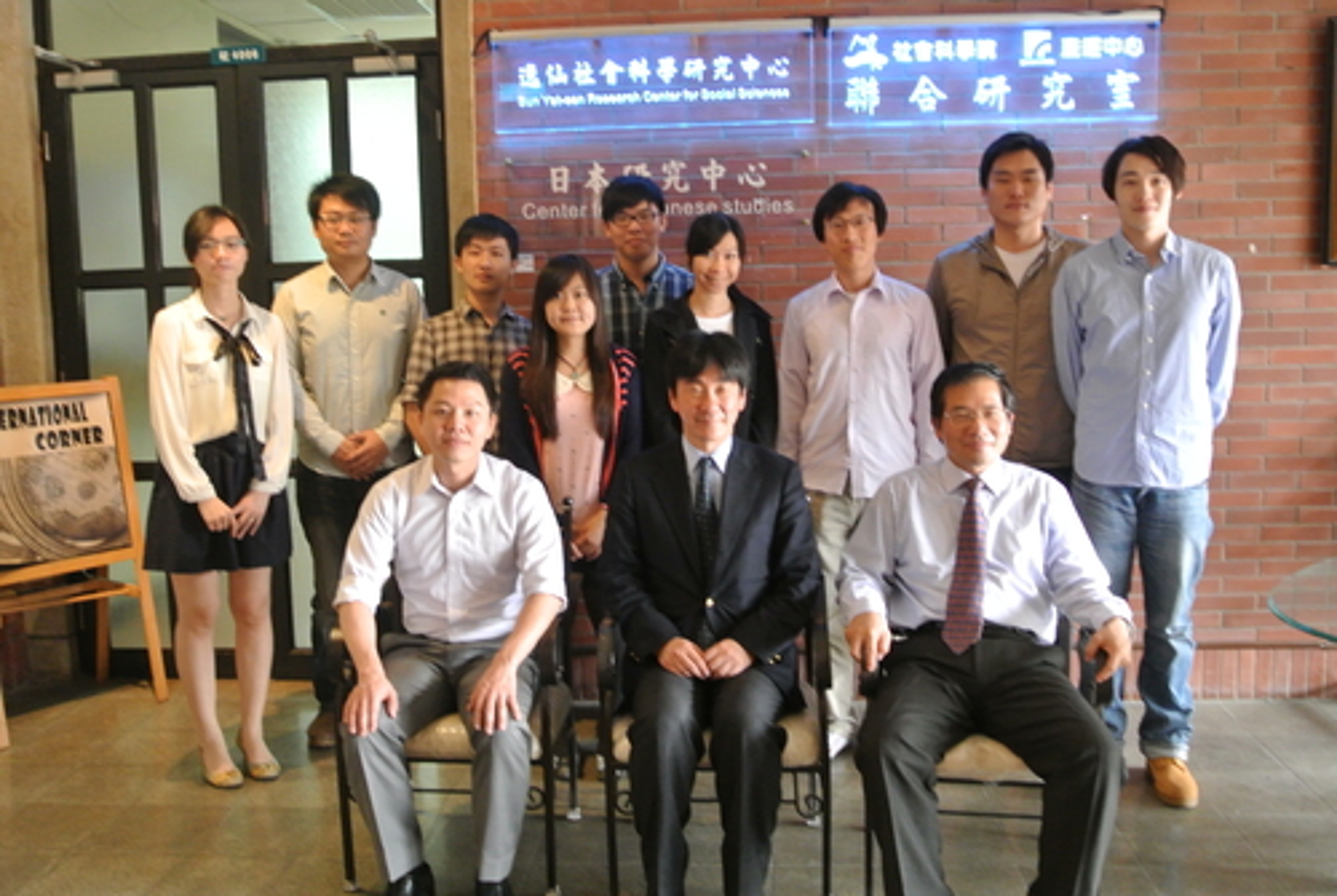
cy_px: 448
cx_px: 668
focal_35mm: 34
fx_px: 1265
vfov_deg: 39.0
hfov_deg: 55.7
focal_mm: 12.7
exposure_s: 1/15
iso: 800
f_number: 3.8
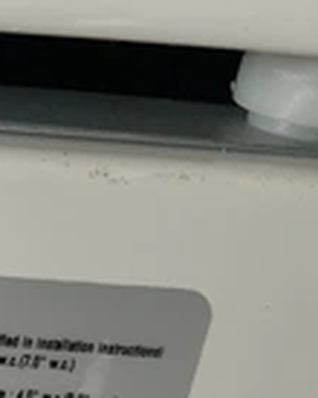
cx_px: -156
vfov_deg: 22.4
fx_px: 967
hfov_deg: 17.0
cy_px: 398
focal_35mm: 82
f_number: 1.8
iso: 80
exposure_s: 1/60
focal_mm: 3
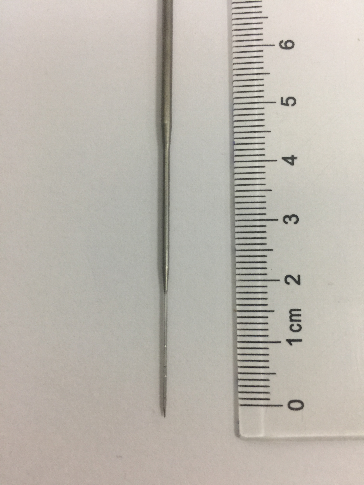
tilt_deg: -86.2
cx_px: 182
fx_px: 407
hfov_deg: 48.2
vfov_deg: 61.7
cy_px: 242
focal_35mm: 29
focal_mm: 4.15
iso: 50
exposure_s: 1/17
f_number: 2.2
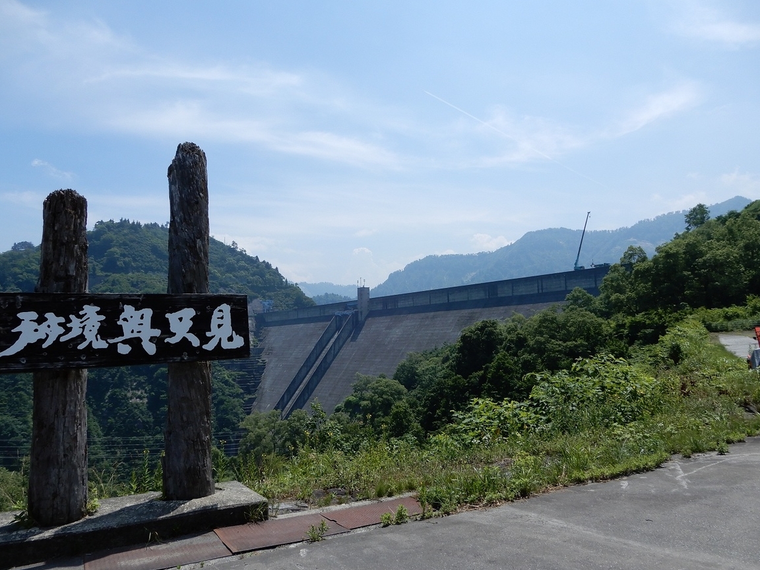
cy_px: 293
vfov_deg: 54.9
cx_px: 383
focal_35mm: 25
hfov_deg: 69.4
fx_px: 549
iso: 80
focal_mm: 4.3
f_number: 4
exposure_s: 1/1250
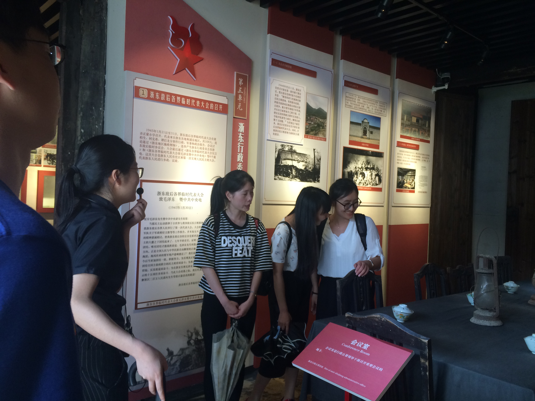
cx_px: 268
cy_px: 200
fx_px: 448
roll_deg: -3.4
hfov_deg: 61.7
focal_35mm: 29
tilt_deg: -1.3
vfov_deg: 48.2
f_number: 2.2
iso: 40
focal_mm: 4.15
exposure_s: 1/33
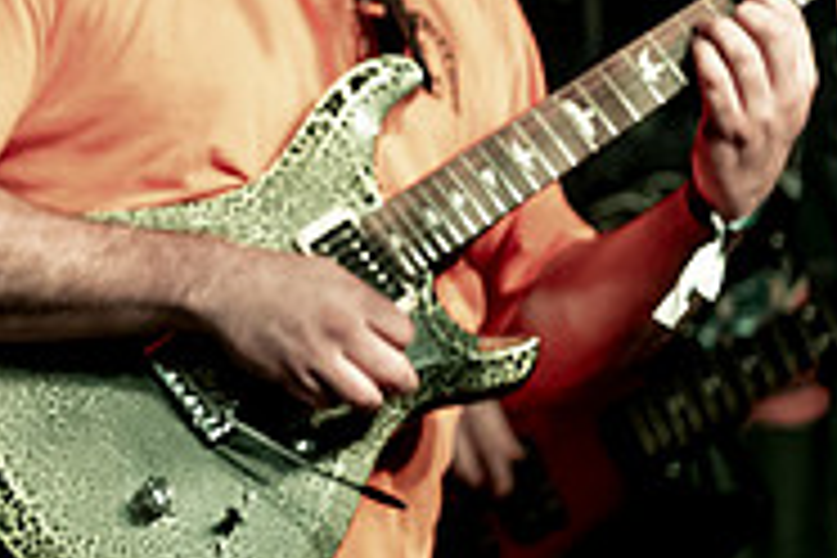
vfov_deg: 5.0
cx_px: -392
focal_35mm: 272
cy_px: -74
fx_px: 6324
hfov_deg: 7.5
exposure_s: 1/400
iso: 4000
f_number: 2.8
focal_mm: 87
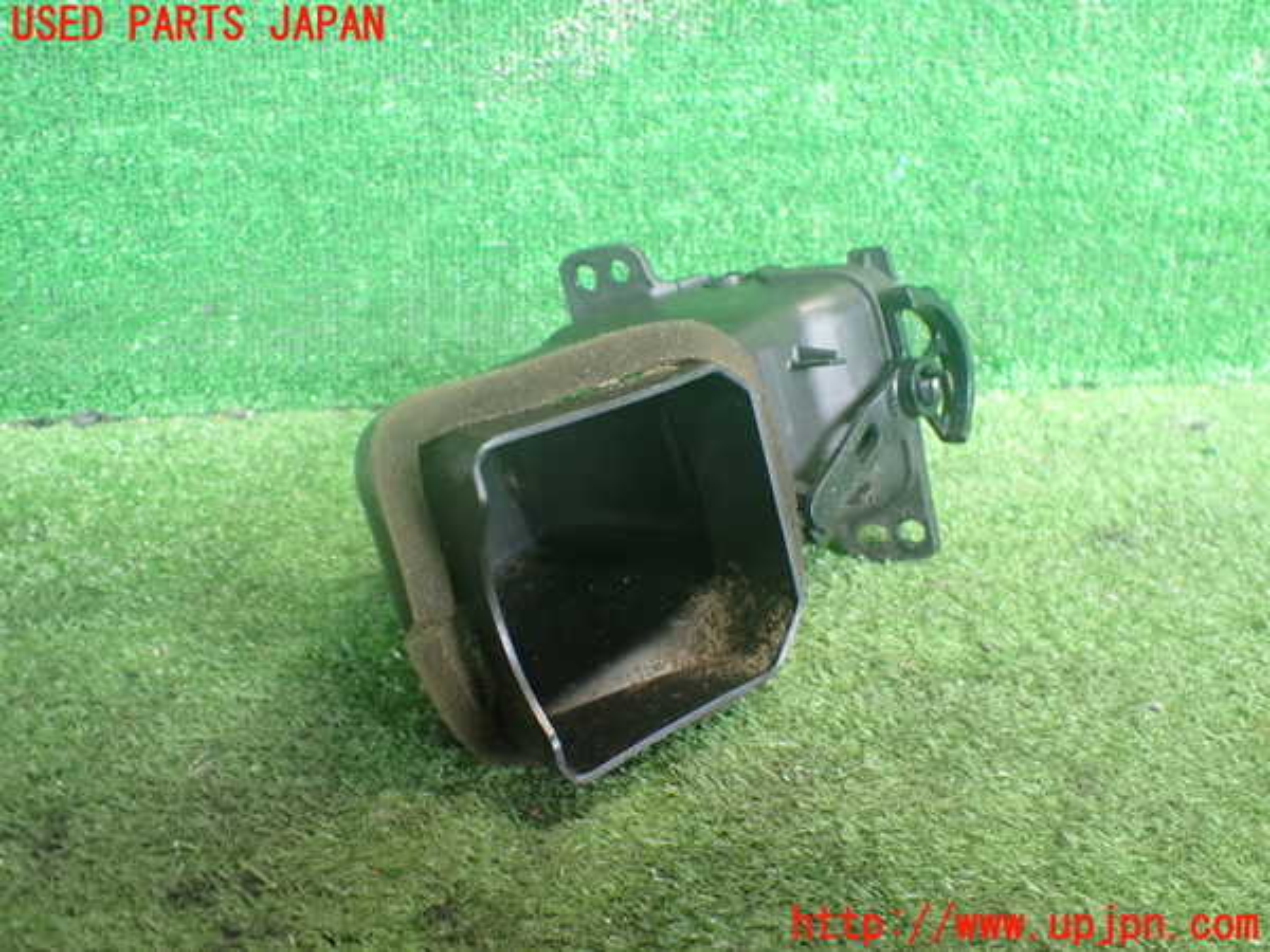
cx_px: 635
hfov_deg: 60.0
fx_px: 1101
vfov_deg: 46.8
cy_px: 476
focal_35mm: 30
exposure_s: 1/50
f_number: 2.3
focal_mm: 5.4
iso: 800
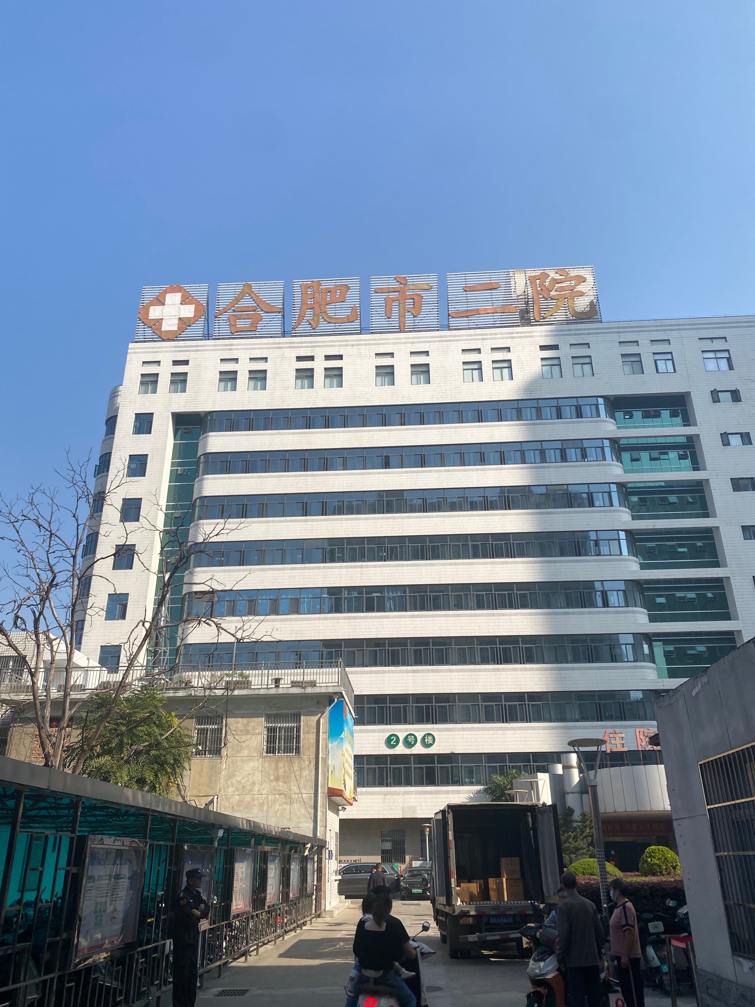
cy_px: 504
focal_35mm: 26
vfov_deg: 67.3
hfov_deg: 53.1
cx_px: 378
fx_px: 756
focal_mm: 4.25
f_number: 1.8
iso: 32
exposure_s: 1/2890
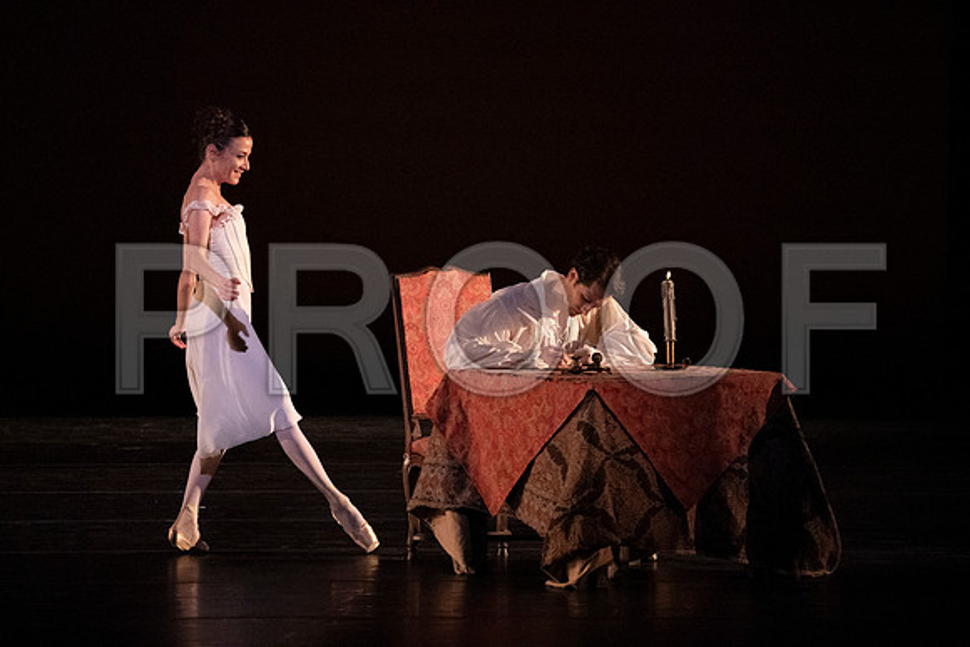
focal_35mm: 370
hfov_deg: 5.6
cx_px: 485
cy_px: 324
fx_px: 9971
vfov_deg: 3.7
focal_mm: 370
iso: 20000
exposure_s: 1/400
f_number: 5.6
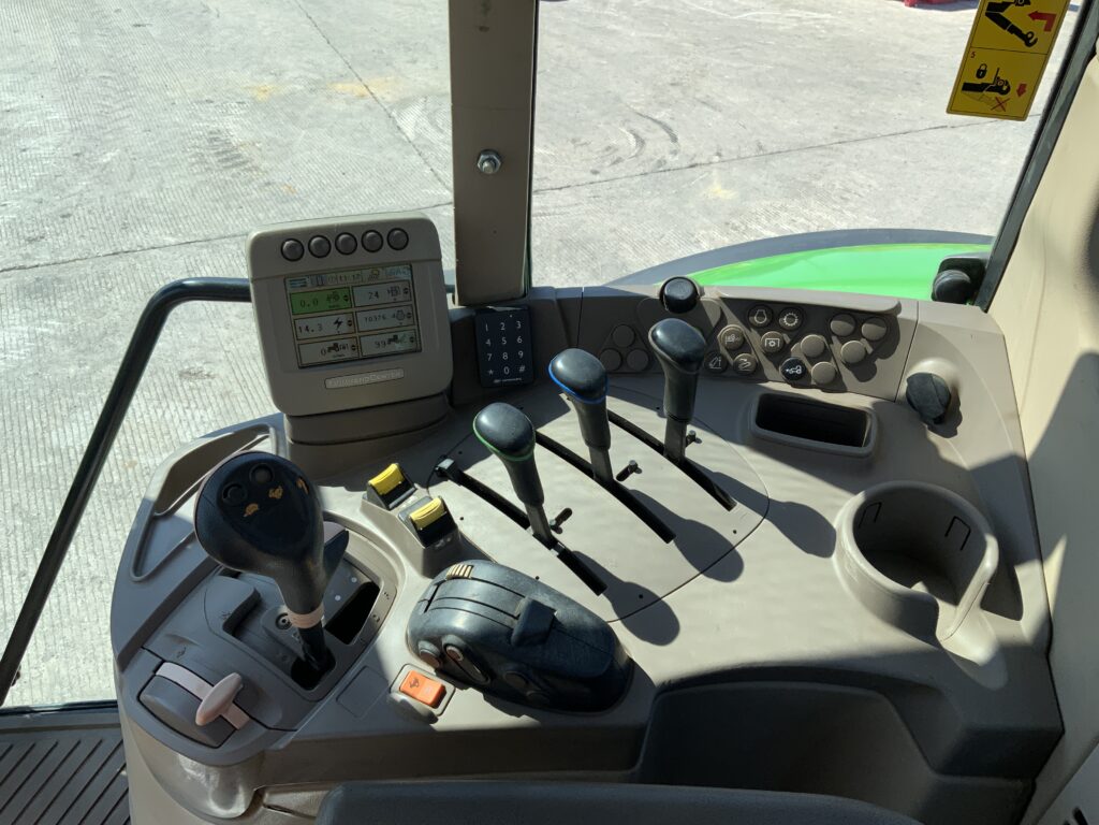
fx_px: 921
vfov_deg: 48.2
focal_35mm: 29
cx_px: 550
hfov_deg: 61.7
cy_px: 412
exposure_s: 1/728
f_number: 1.8
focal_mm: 3
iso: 16
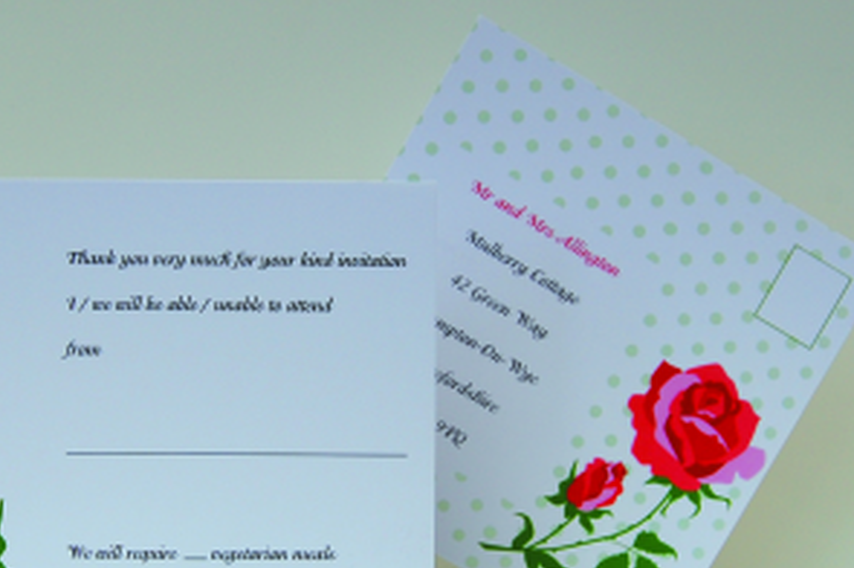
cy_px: 348
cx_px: 344
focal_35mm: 60
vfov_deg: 22.6
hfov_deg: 33.4
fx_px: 1419
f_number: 7.1
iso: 200
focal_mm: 23
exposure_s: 1/200
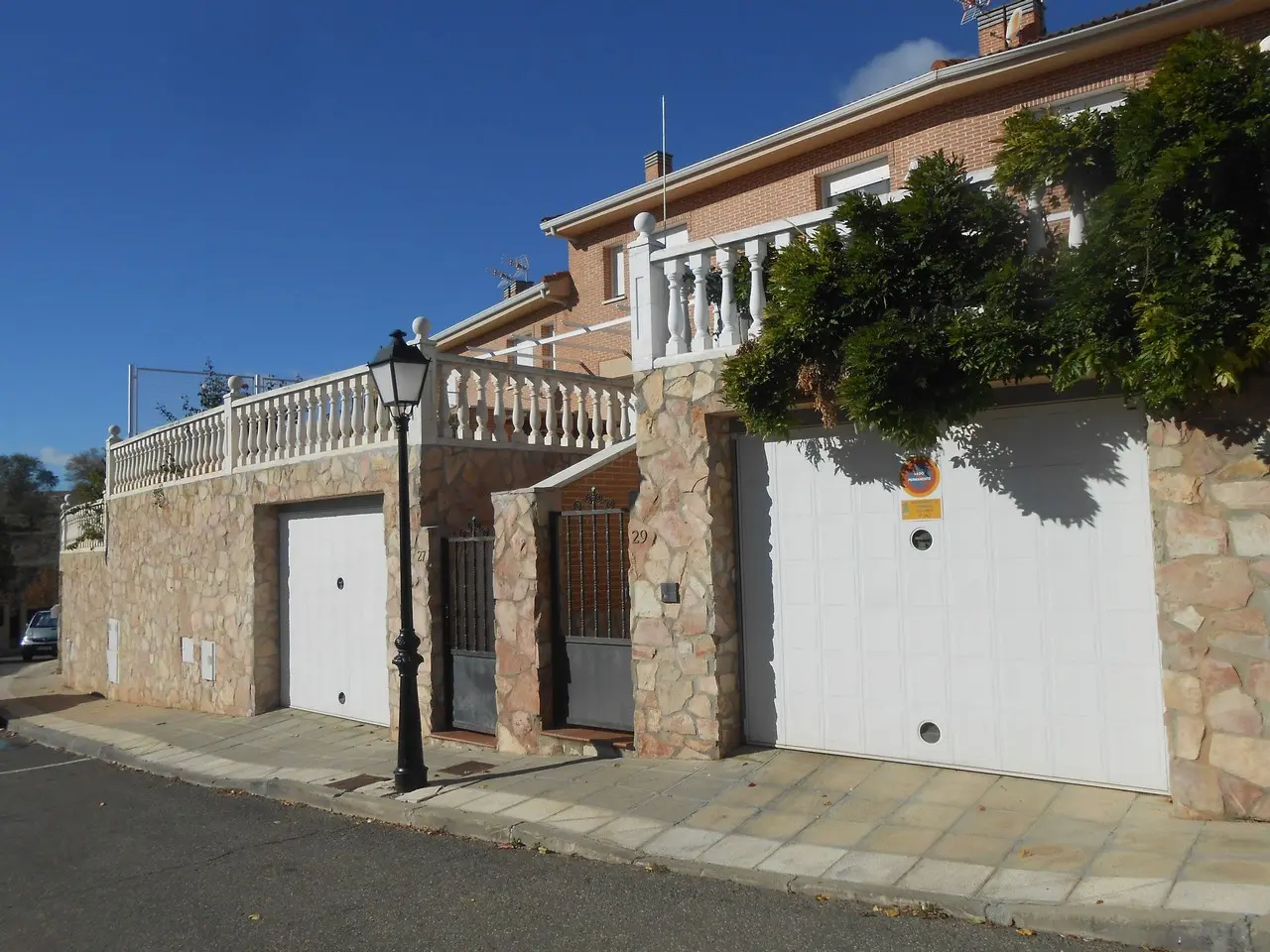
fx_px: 954
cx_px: 635
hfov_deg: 67.3
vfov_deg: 53.1
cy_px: 476
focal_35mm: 26
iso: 100
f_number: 11.5
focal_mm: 4.6
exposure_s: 1/250
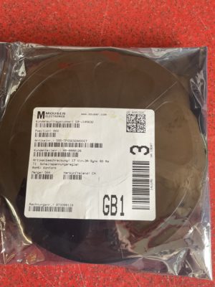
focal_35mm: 29
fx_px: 240
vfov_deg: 61.7
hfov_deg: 48.2
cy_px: 144
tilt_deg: -81.1
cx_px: 108
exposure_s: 1/60
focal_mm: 3
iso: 80
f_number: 1.8
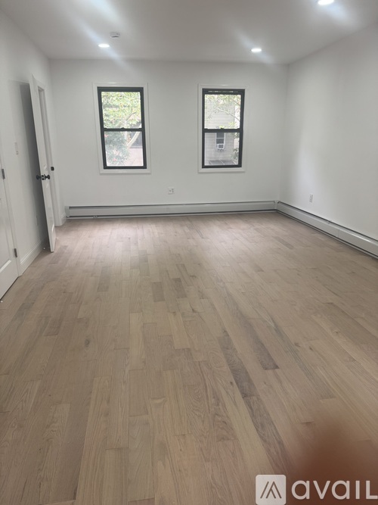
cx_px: 189
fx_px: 350
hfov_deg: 56.8
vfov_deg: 71.6
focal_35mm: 24
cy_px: 252
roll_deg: +0.0
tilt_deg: -17.2
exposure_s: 1/120
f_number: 1.78
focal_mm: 6.76
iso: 125
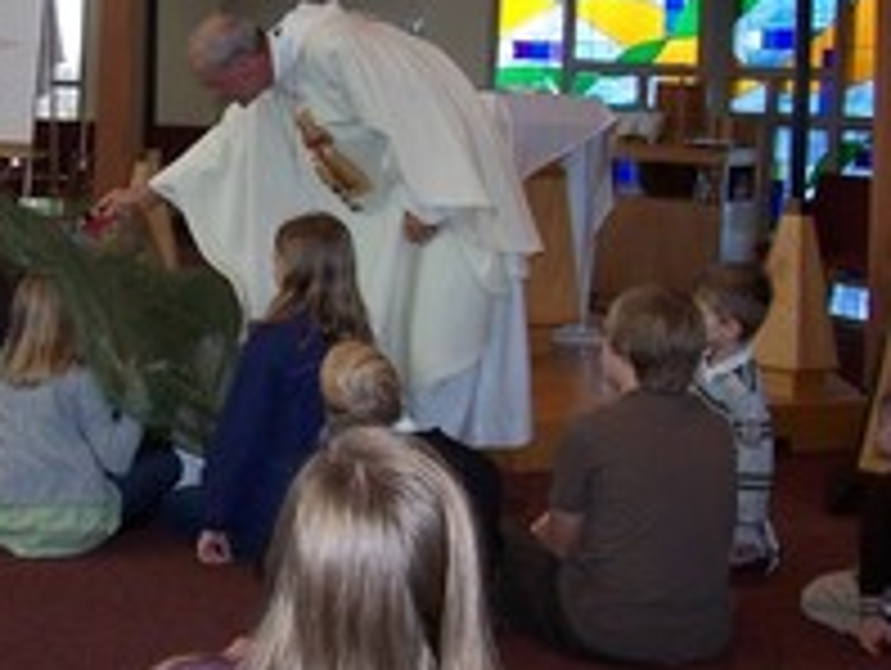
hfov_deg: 30.9
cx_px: 112
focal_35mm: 60
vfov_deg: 24.3
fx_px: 1546
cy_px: 196
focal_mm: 5.6
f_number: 2.7
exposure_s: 1/60
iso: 80
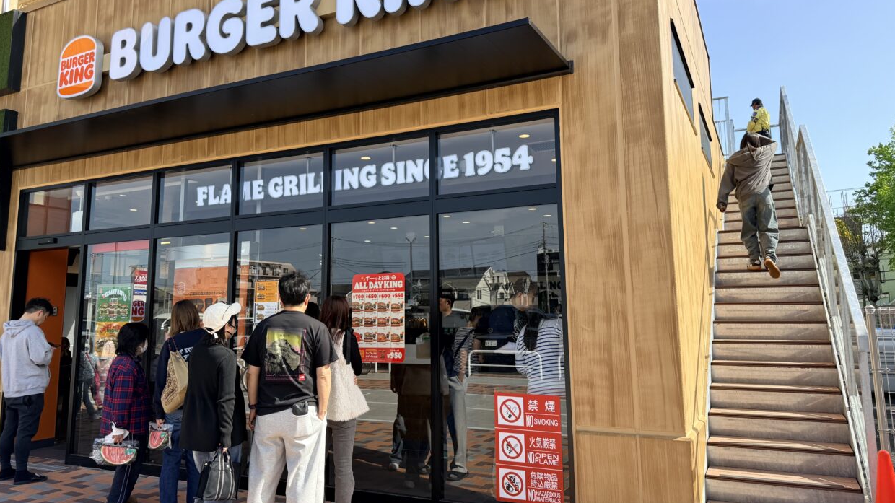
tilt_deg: +10.3
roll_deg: +1.2
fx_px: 641
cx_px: 435
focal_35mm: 27
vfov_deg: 42.7
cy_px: 212
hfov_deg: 69.9
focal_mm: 6.76
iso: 80
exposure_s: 1/2370
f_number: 1.78
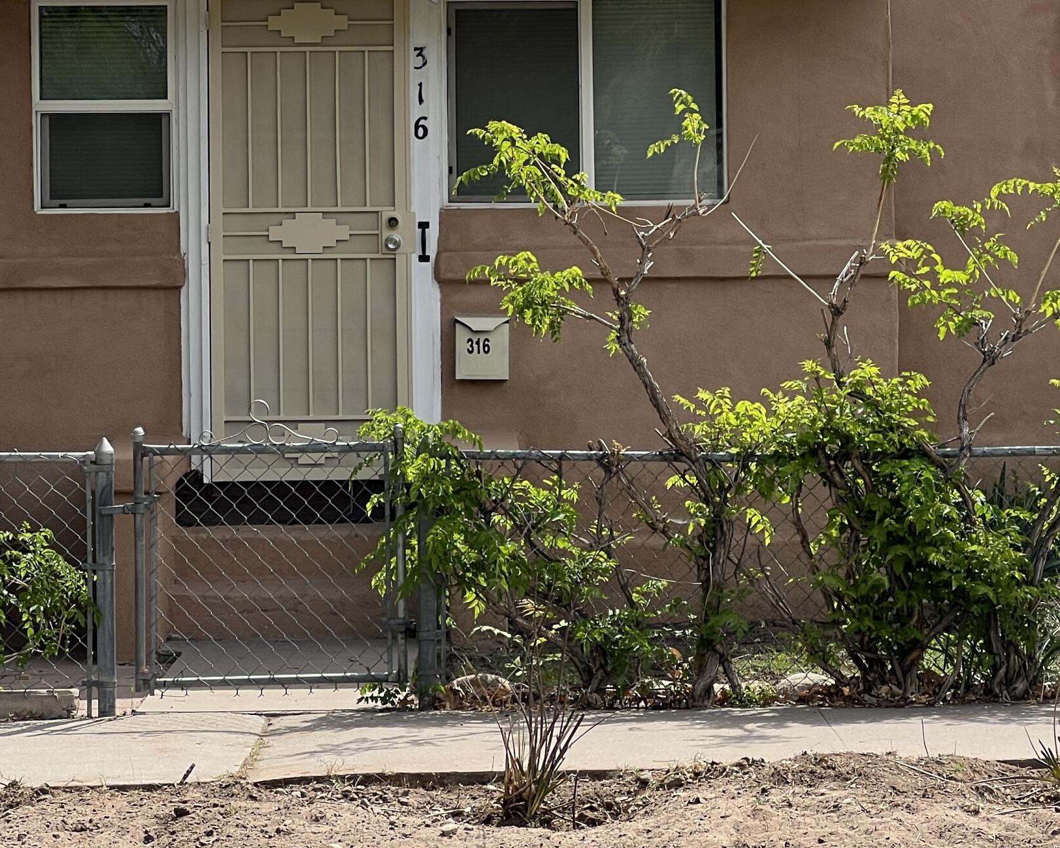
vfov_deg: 11.1
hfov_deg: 13.9
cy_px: 172
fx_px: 4329
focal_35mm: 138
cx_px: 738
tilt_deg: +1.6
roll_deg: +1.3
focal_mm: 9
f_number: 2.8
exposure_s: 1/774
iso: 32
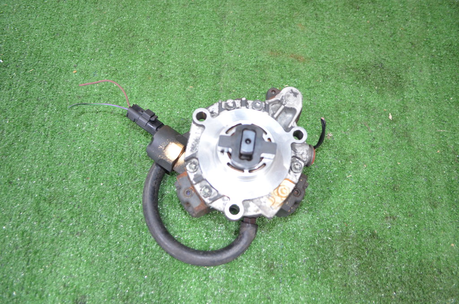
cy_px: 152
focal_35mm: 30
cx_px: 230
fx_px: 382
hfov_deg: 62.0
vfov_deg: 43.4
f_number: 3.8
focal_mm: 20
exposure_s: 1/60
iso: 1000
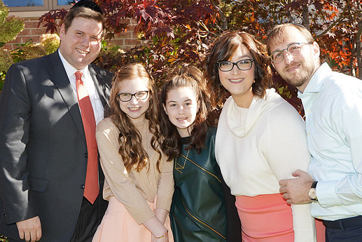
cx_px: 200
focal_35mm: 55
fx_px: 553
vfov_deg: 24.6
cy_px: 107
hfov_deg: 36.2
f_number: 7.1
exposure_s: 1/250
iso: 250
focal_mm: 49
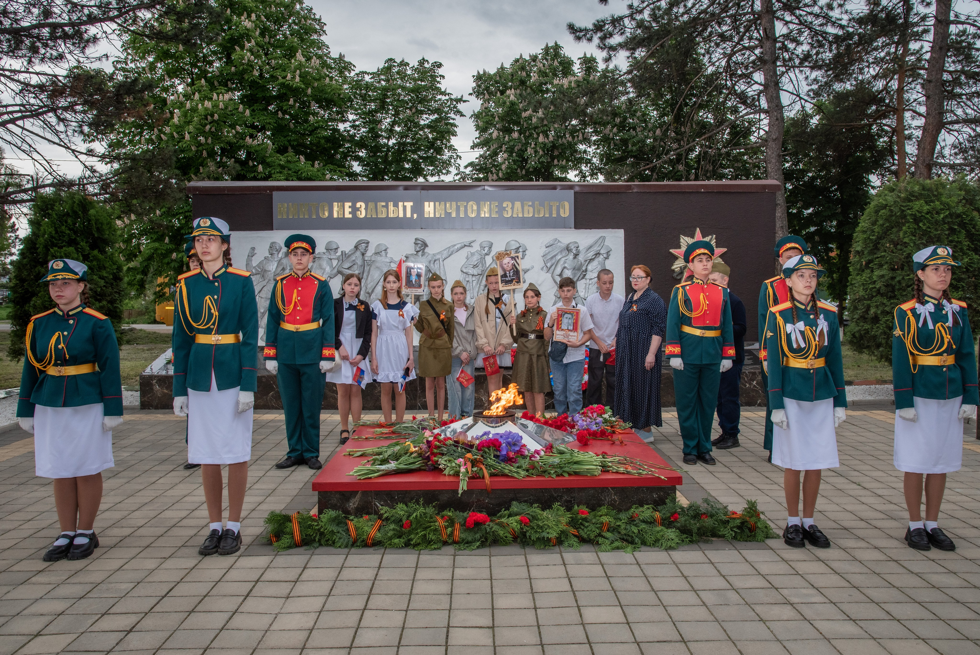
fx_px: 836
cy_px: 328
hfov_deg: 60.8
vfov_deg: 42.7
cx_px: 490
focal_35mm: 31
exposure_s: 1/160
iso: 640
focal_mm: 30
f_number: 10
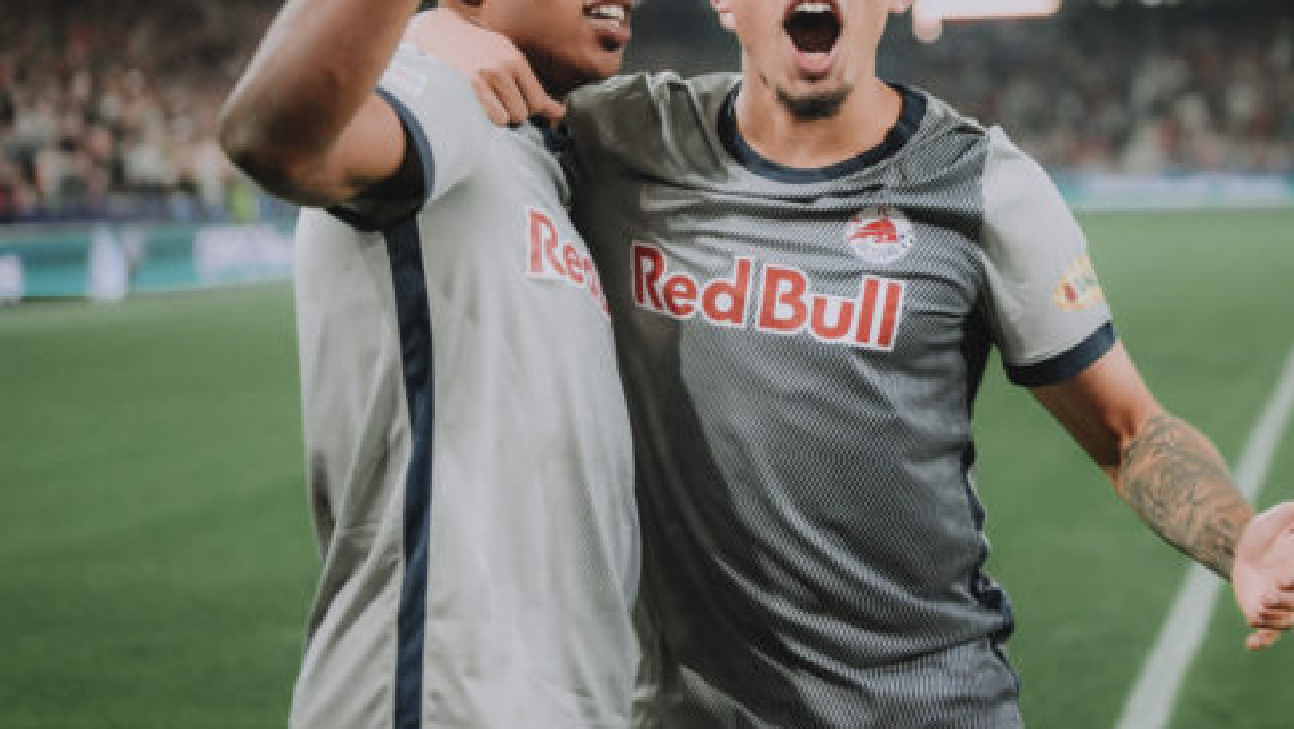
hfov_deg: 26.1
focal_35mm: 81
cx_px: 787
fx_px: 2780
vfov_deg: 14.9
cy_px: 168
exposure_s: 1/3200
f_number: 1.8
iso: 2000
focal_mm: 50
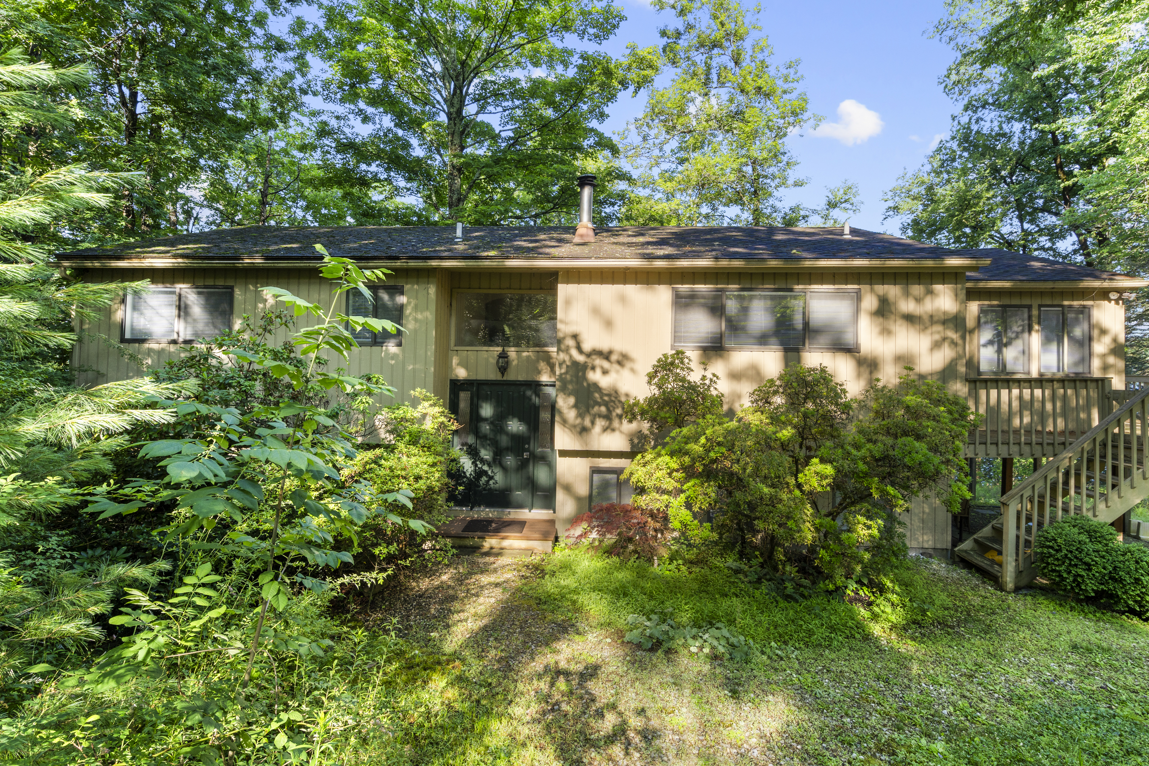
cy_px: 379
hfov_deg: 93.3
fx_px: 543
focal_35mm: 17
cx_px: 590
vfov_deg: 70.4
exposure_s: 1/8
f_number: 9
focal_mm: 16
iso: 200
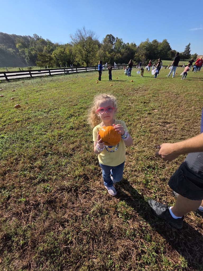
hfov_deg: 89.9
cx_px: 102
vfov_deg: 106.2
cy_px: 136
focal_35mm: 13
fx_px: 102
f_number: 1.9
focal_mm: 2.2
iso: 40
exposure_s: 1/1904
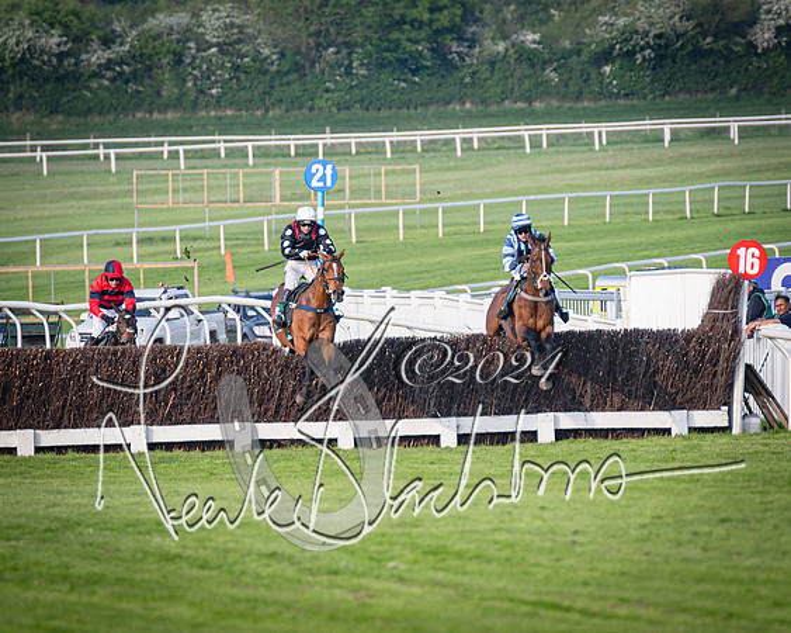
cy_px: 304
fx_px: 15856
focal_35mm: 678
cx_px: 406
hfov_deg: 2.9
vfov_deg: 2.3
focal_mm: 280
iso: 400
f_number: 4
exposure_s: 1/1600
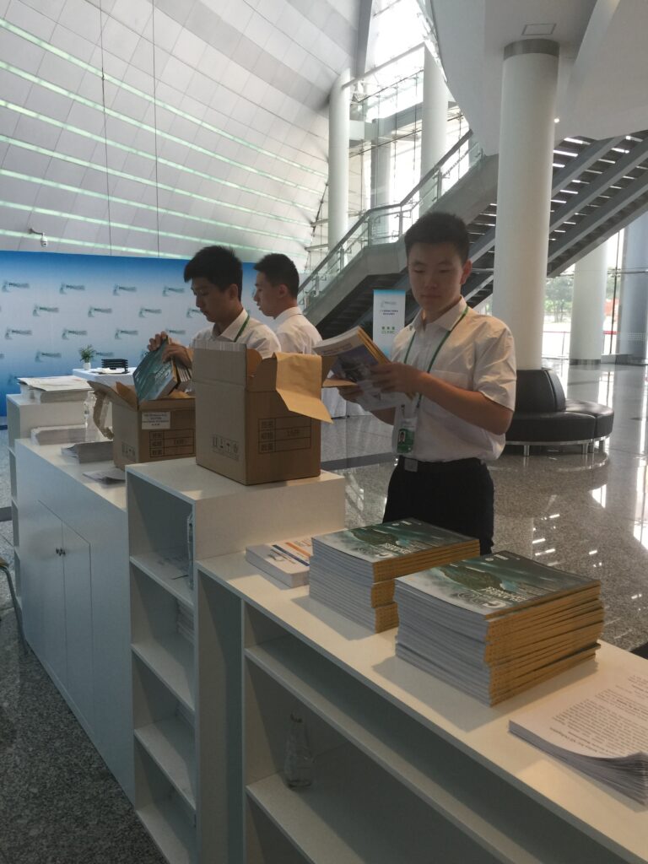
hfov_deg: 48.2
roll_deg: +0.0
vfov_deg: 61.7
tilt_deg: -8.1
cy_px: 432
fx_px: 724
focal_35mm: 29
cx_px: 324
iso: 40
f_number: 2.2
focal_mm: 4.15
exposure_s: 1/33
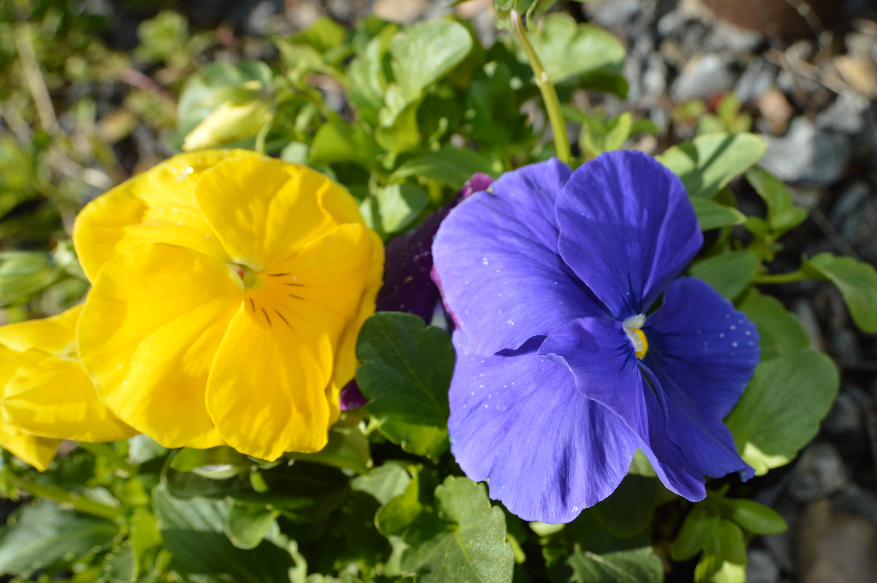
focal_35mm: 52
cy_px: 292
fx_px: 1278
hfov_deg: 37.9
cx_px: 438
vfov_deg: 25.7
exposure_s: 1/200
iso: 100
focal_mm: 35
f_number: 8
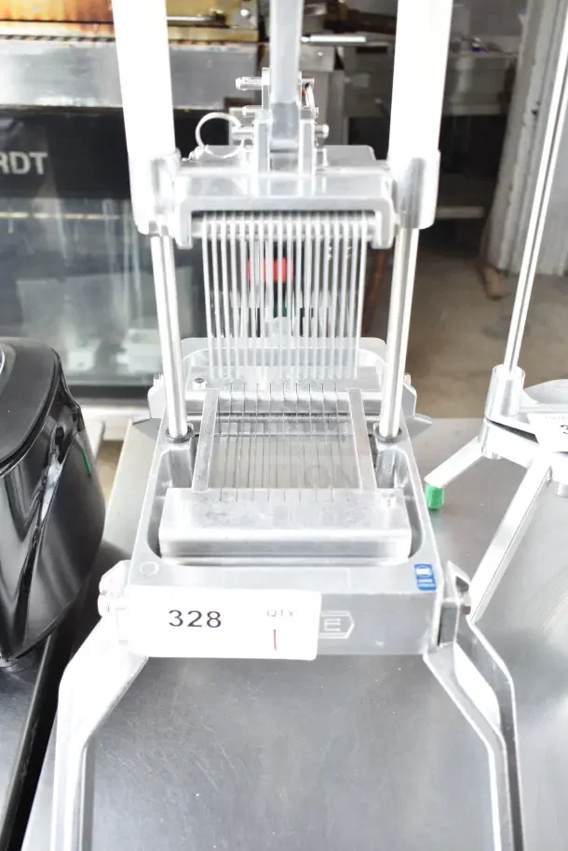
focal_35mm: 33
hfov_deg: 40.0
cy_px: 426
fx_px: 780
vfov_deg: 57.2
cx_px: 284
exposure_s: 1/40
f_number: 3.8
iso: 200
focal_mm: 22
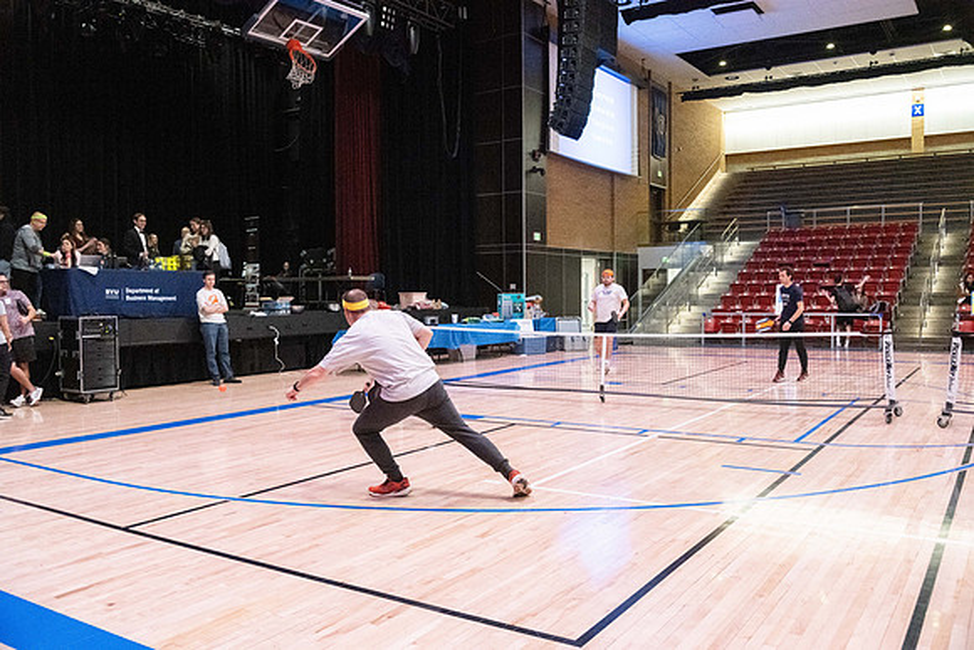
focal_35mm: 30
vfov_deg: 43.6
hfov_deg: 61.9
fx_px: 812
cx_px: 487
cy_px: 325
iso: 8000
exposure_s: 1/500
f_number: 4
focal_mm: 30
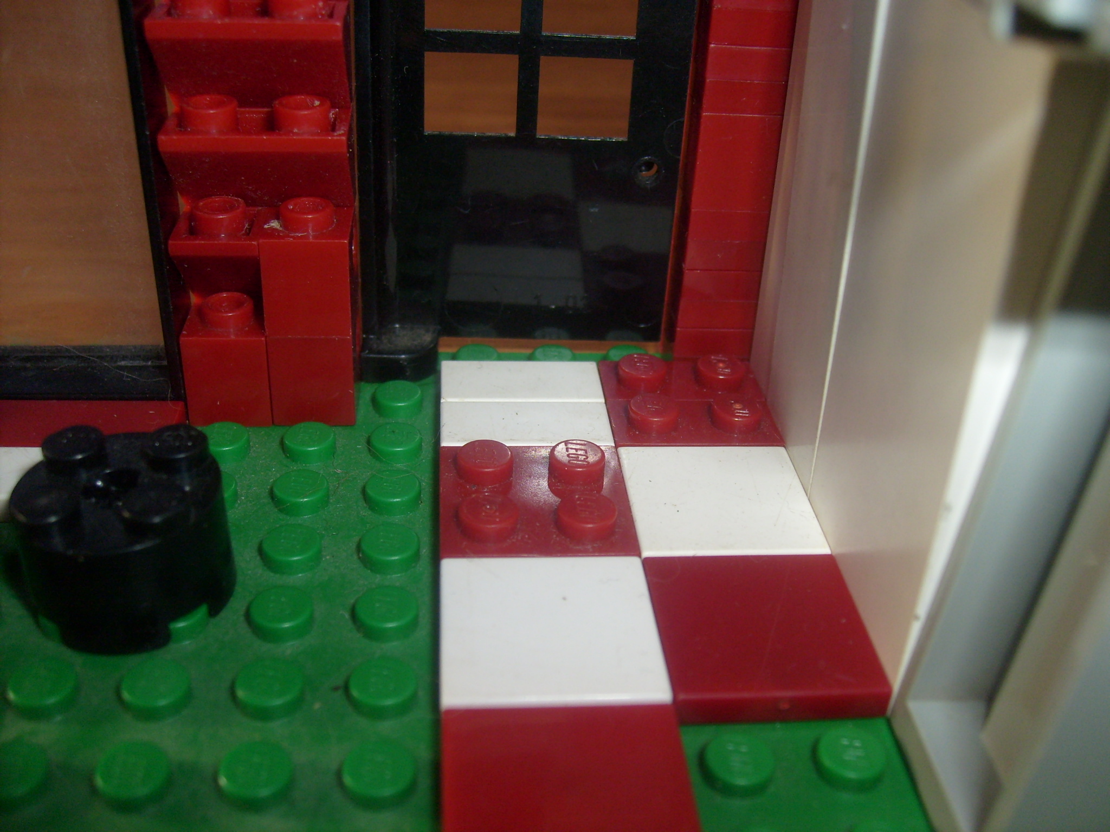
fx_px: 1122
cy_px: 416
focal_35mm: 35
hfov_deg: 52.6
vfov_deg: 40.7
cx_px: 555
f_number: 2.8
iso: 100
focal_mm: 5.8
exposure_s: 1/45
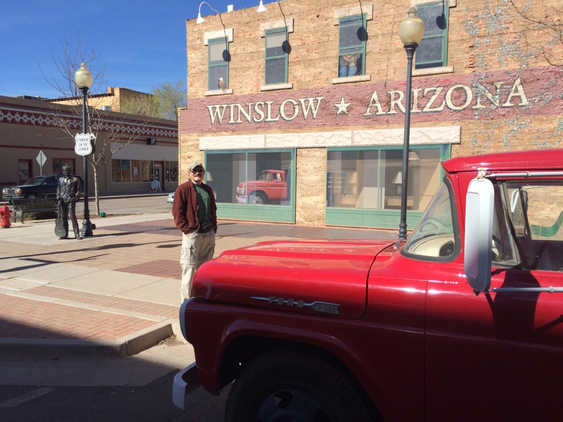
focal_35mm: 29
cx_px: 282
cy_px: 211
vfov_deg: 48.2
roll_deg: +1.0
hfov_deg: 61.7
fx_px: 472
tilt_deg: -6.7
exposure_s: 1/2415
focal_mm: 4.15
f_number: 2.2
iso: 32
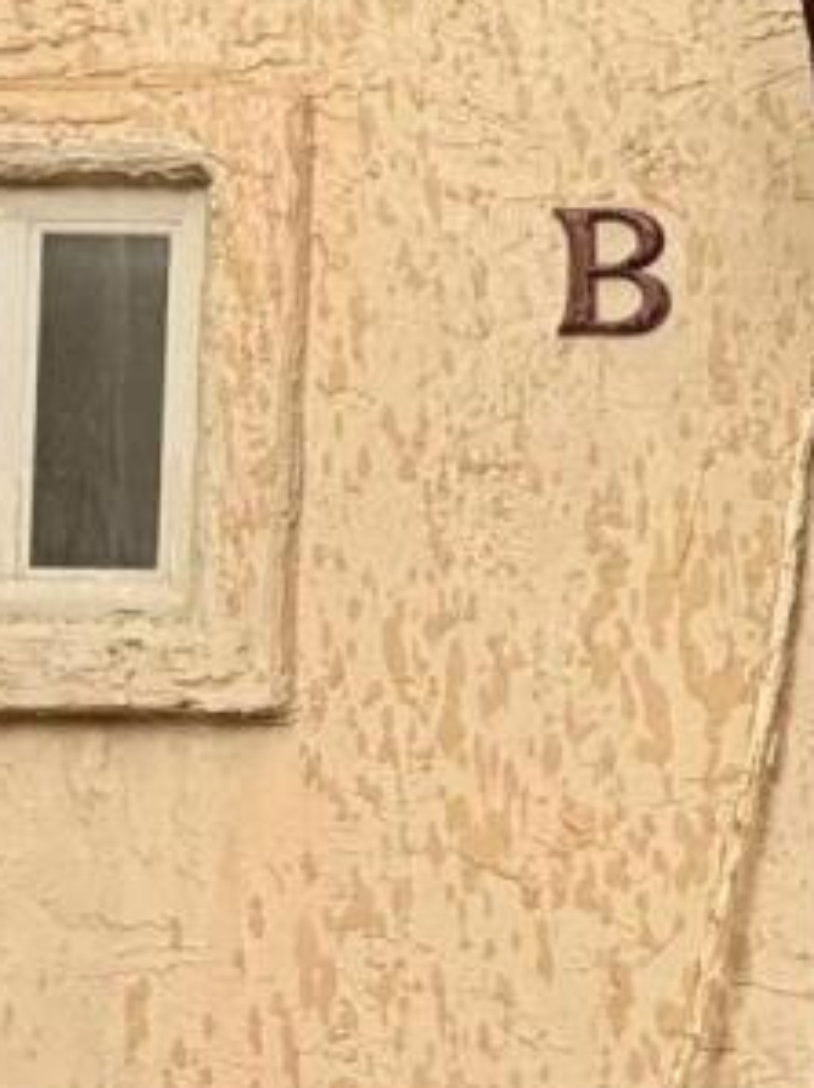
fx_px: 2951
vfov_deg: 20.8
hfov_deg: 14.9
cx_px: 1080
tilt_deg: +4.1
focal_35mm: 94
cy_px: 354
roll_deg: -1.0
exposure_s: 1/268
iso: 50
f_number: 2.2
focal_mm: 2.22
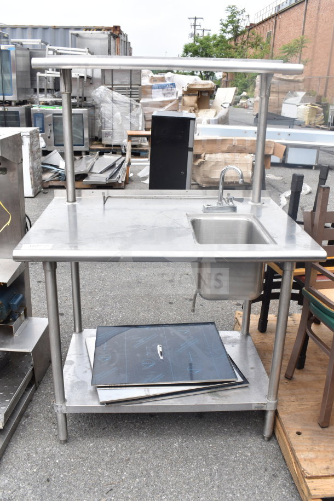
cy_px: 250
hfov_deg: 40.0
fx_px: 459
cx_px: 167
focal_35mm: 33
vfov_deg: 57.2
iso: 200
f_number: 8
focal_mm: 22
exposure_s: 1/250
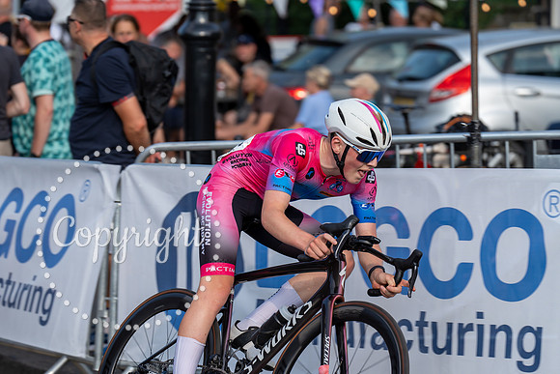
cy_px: 187
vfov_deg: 7.2
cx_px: 280
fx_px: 2972
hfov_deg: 10.8
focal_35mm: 191
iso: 160
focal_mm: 191
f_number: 4.5
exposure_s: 1/1000
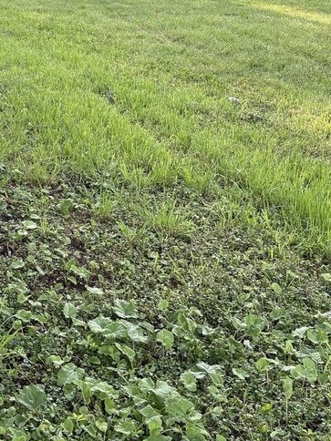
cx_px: 33
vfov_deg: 32.3
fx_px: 739
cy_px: 87
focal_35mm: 58
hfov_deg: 24.5
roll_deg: +1.6
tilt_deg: -13.1
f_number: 1.6
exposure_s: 1/306
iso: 64
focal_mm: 5.96
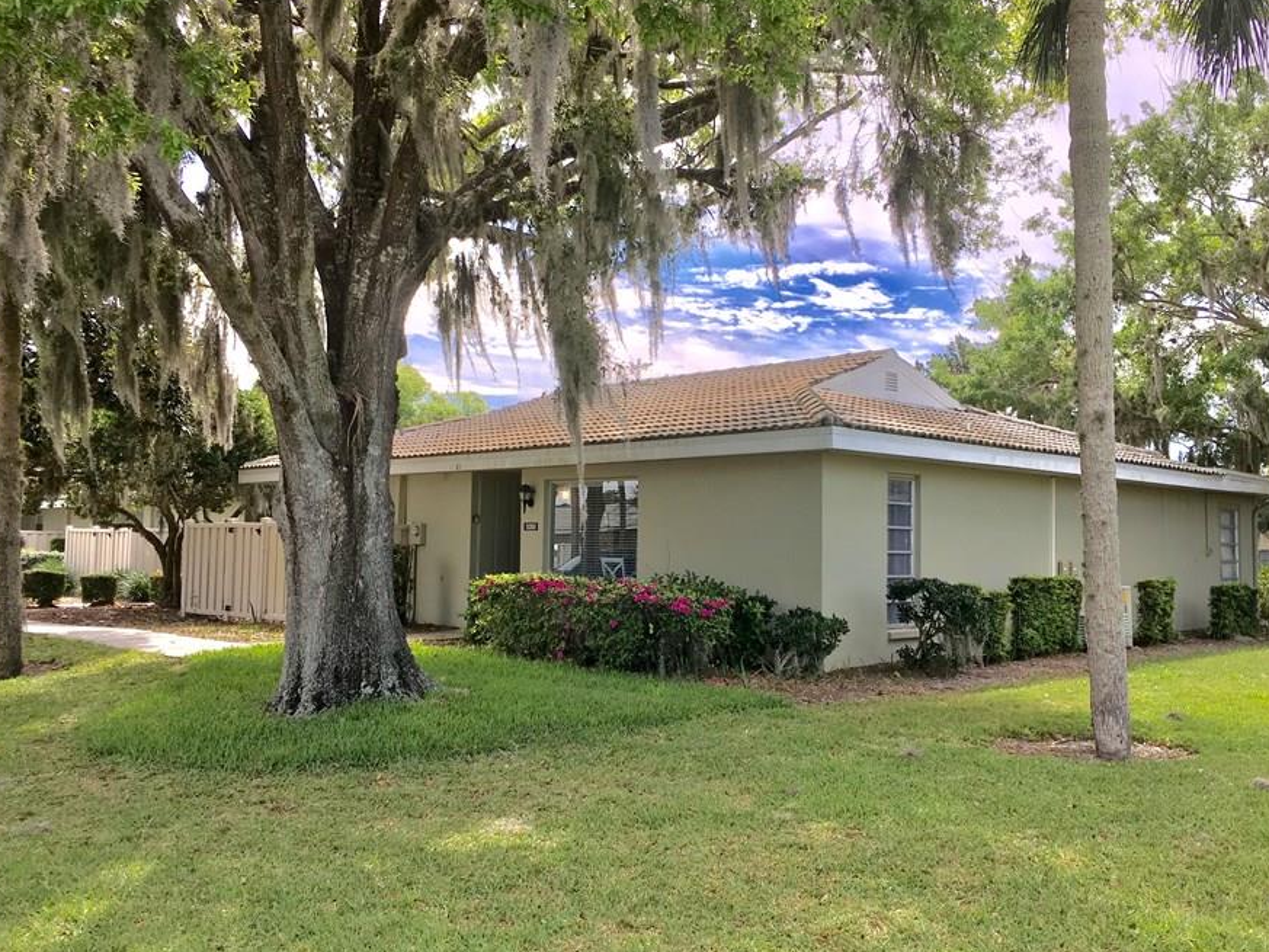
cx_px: 680
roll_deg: -1.4
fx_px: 1247
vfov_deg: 41.8
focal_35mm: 34
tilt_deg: +4.2
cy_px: 469
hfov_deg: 53.9
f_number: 2.2
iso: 25
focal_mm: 4.15
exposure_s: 1/827
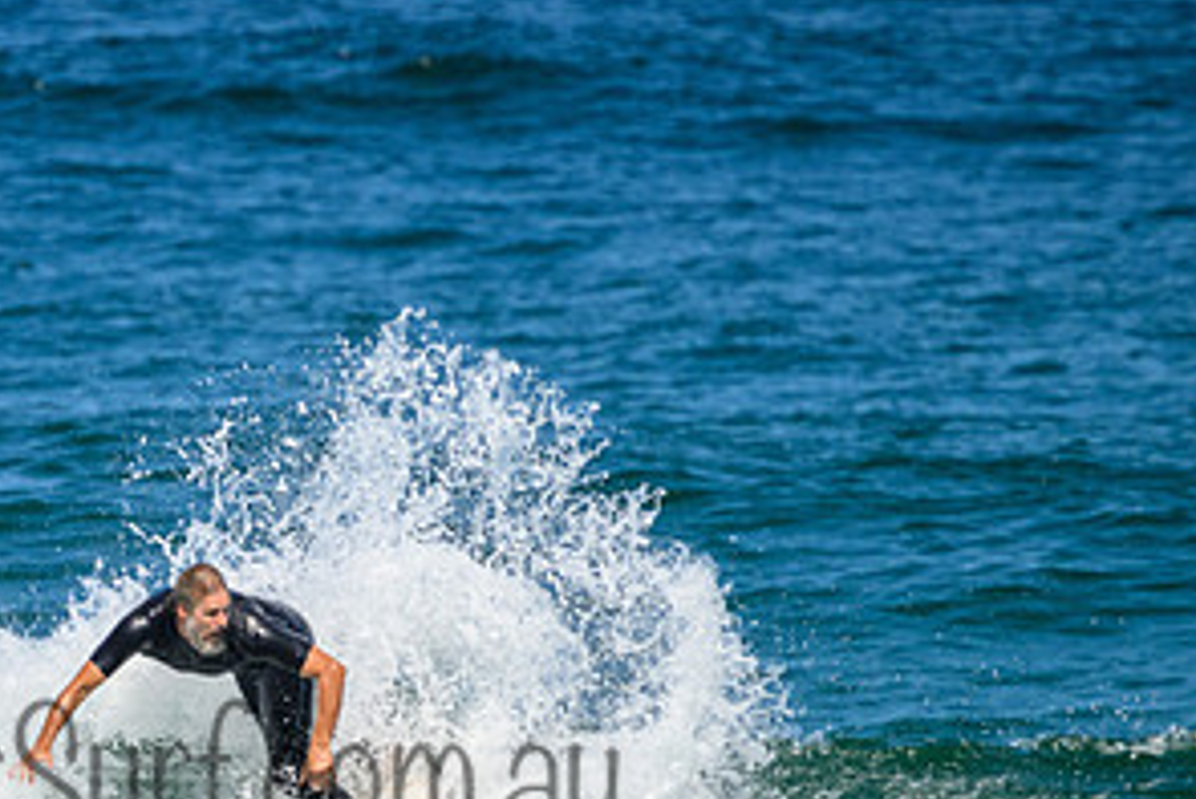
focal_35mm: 1811
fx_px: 60192
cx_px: 18
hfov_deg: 1.1
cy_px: 614
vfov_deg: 0.8
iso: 1100
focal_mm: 800
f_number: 11
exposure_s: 1/2000
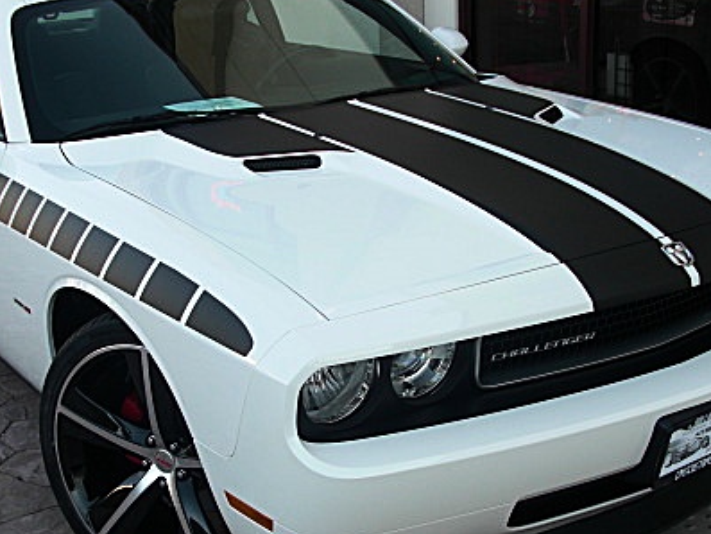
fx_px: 1192
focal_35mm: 58
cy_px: 357
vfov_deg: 25.1
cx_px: 355
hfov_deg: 33.2
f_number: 2.8
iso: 50
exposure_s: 1/125
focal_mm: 6.3
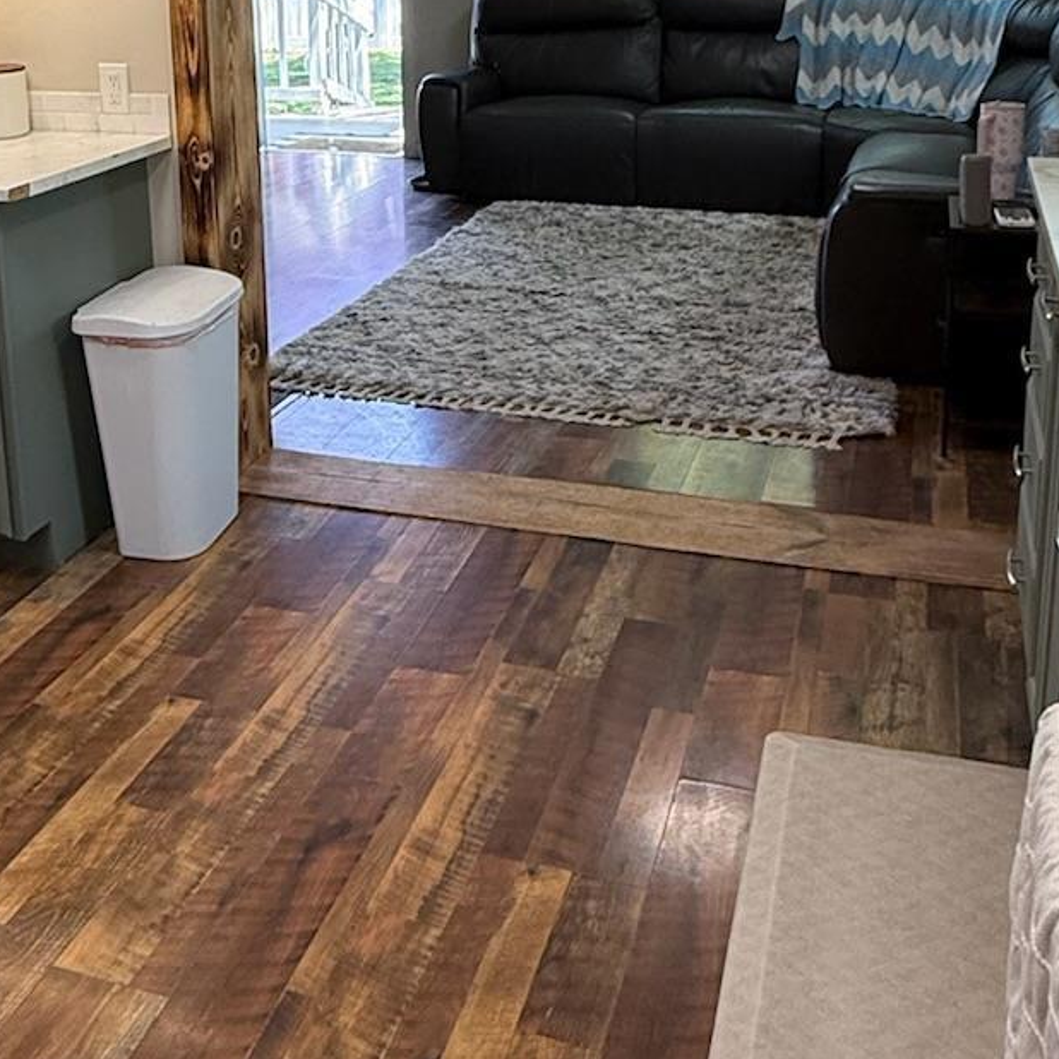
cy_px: 226
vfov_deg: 39.5
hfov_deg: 40.5
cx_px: 363
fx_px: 1419
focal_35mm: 41
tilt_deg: -11.6
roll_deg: +1.2
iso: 250
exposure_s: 1/120
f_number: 2.2
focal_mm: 2.22
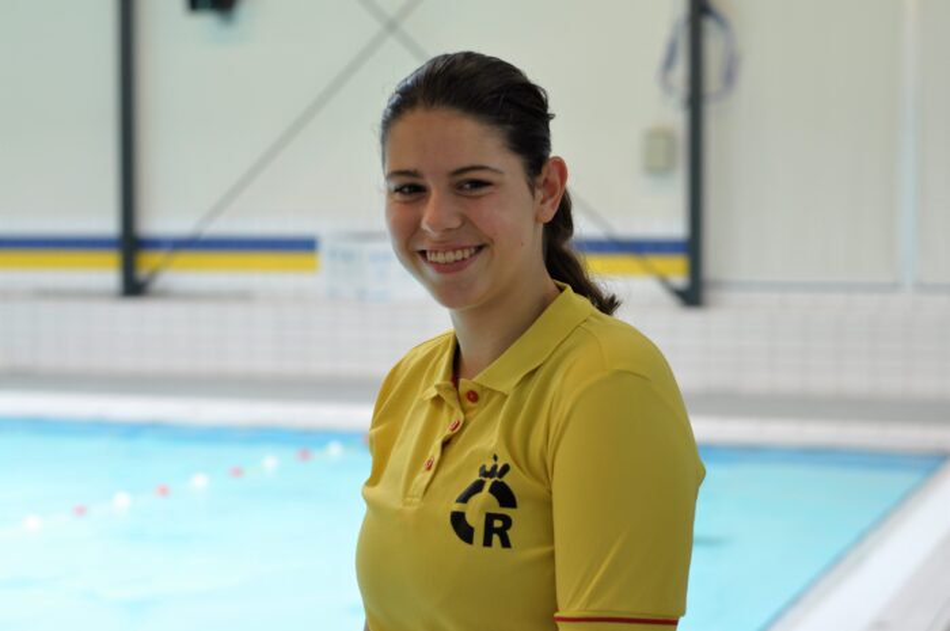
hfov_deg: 27.0
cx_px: 475
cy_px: 316
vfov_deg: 18.1
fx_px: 1977
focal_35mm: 75
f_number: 3.2
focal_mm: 50
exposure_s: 1/200
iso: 500
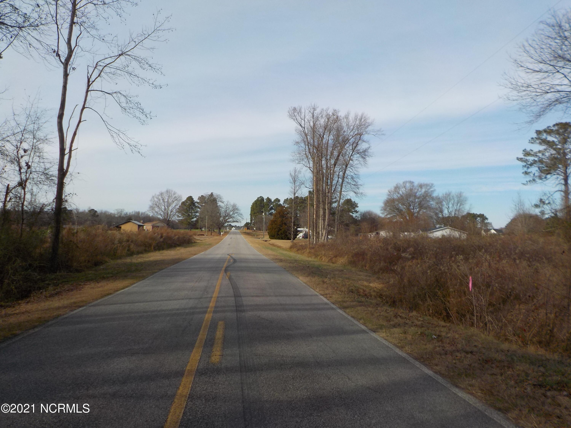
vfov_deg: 46.8
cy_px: 214
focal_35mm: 30
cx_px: 286
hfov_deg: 60.0
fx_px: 495
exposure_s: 1/1250
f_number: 3.3
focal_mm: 4.1
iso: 125
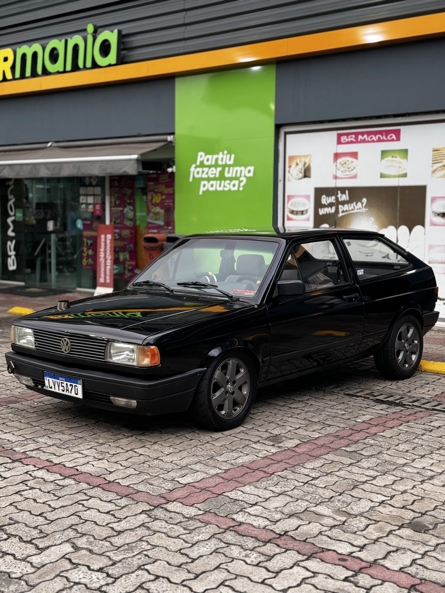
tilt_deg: -5.9
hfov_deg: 30.3
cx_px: 222
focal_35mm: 48
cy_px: 296
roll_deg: -0.6
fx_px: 823
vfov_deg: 39.7
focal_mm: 6.76
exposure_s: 1/60
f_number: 1.78
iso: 125
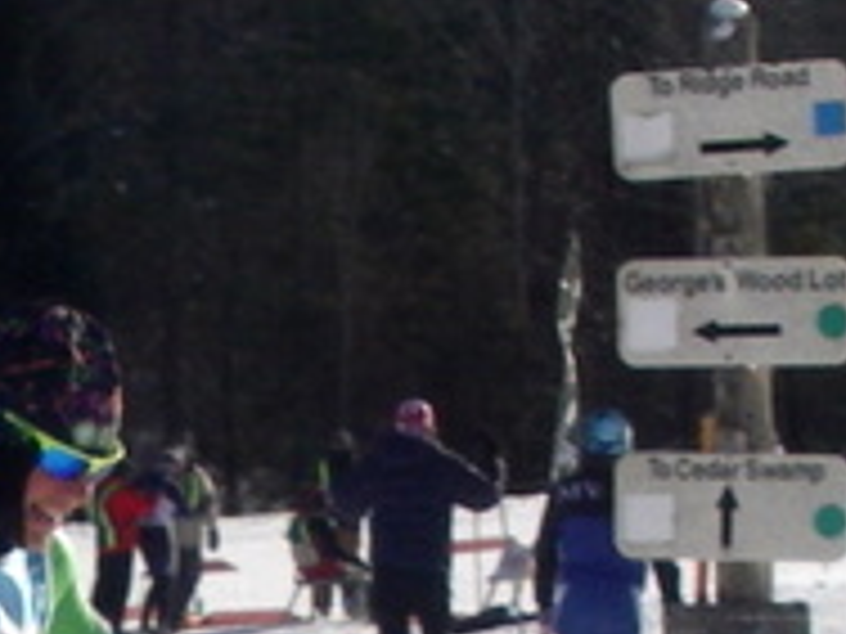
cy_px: 868
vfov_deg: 9.0
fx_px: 3959
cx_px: -729
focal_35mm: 162
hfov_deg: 11.3
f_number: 6.6
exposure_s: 1/500
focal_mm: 6.3
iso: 64
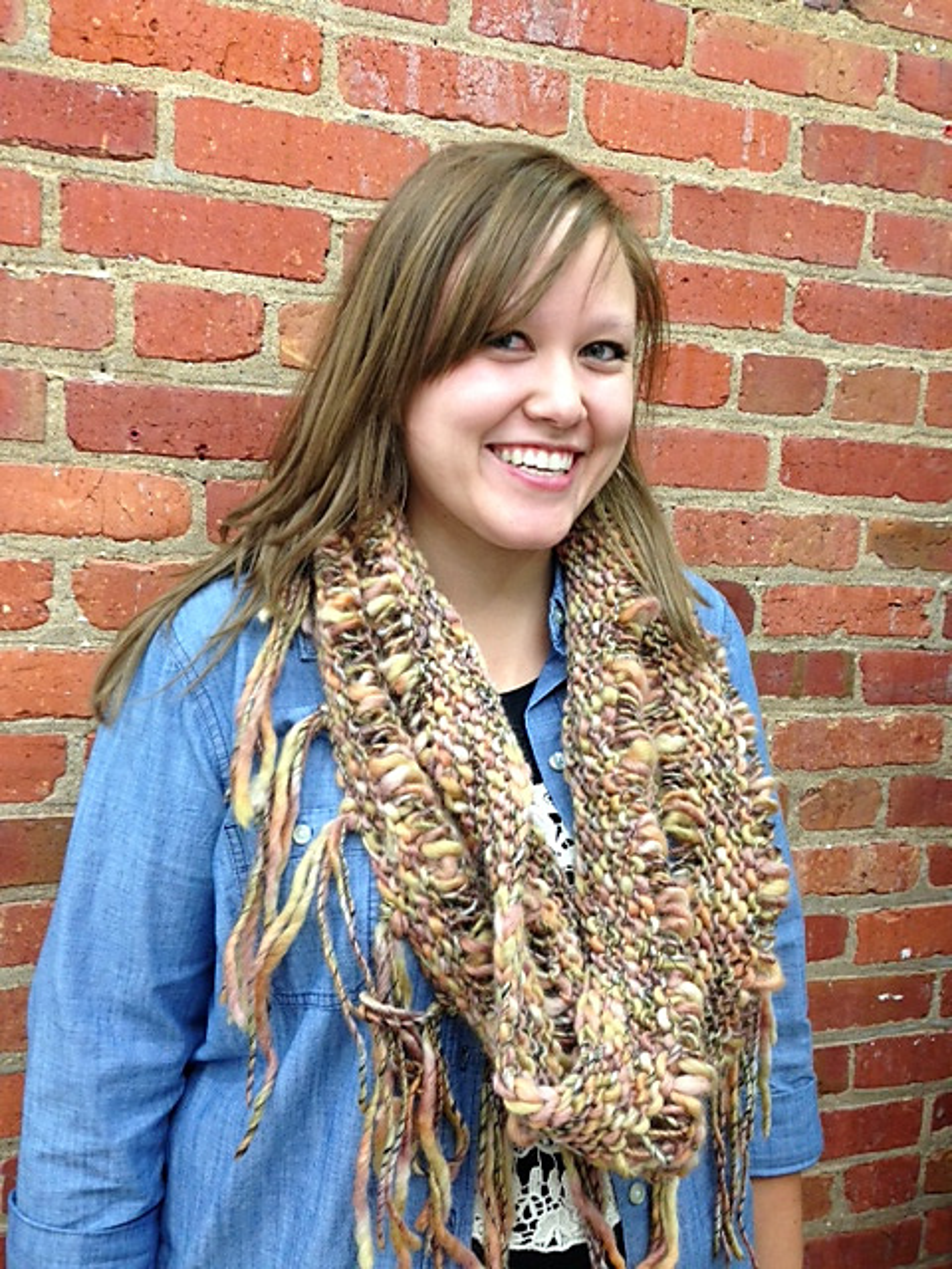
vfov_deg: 55.4
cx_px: 476
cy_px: 634
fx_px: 1210
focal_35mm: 33
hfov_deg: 42.9
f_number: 2.4
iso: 125
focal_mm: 4.13
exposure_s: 1/20
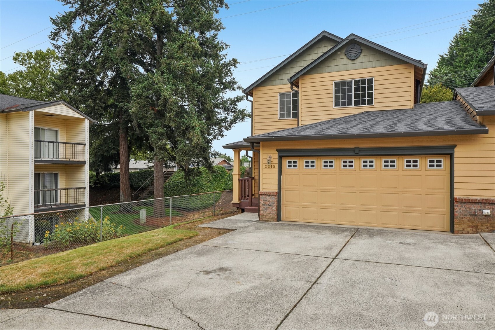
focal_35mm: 25
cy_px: 165
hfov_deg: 71.5
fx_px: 344
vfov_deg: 51.3
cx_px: 248
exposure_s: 1/250
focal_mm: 25
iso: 400
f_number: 8
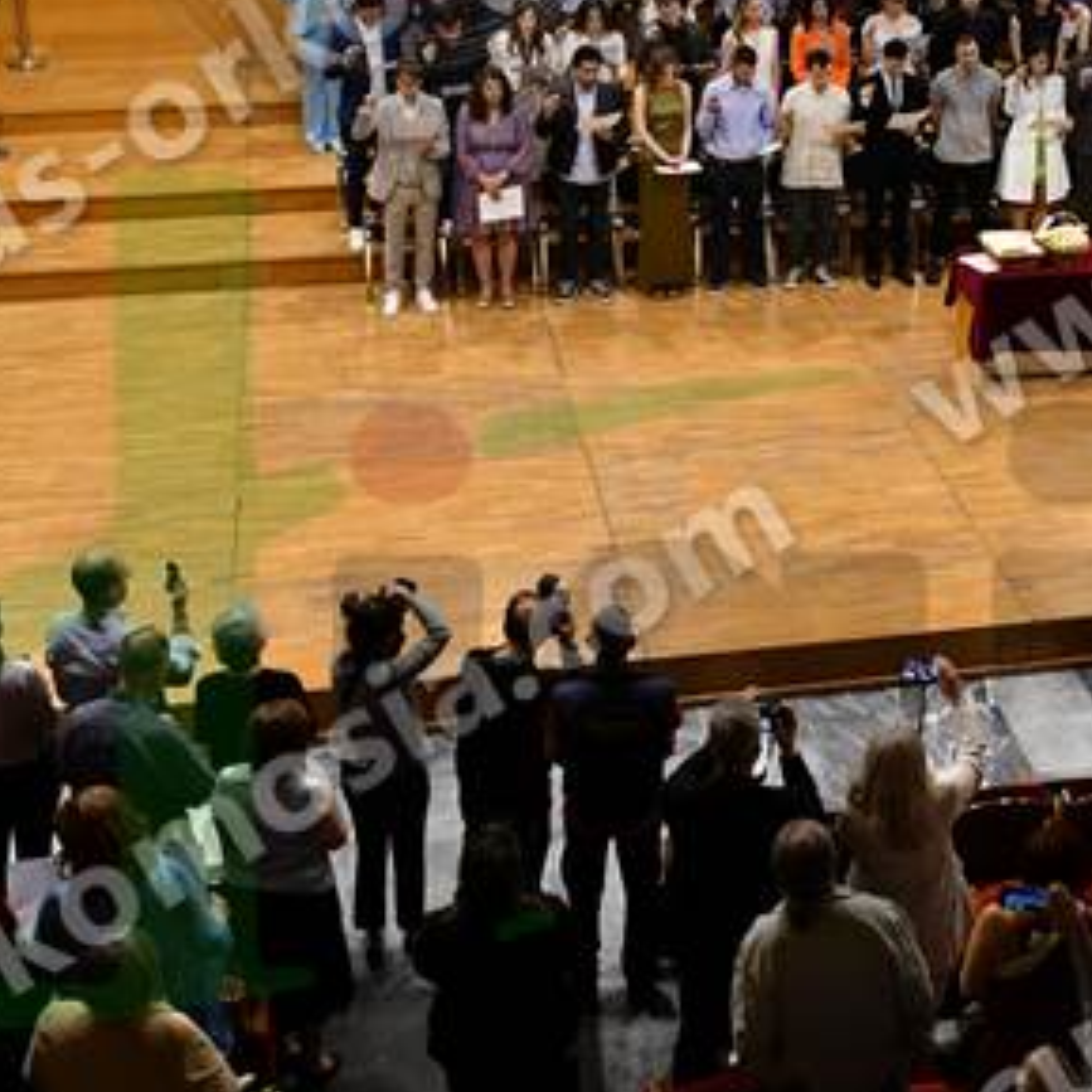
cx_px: 880
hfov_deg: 27.6
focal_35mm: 61
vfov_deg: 27.8
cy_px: 276
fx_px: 2177
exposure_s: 1/160
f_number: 3.5
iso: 1600
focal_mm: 18
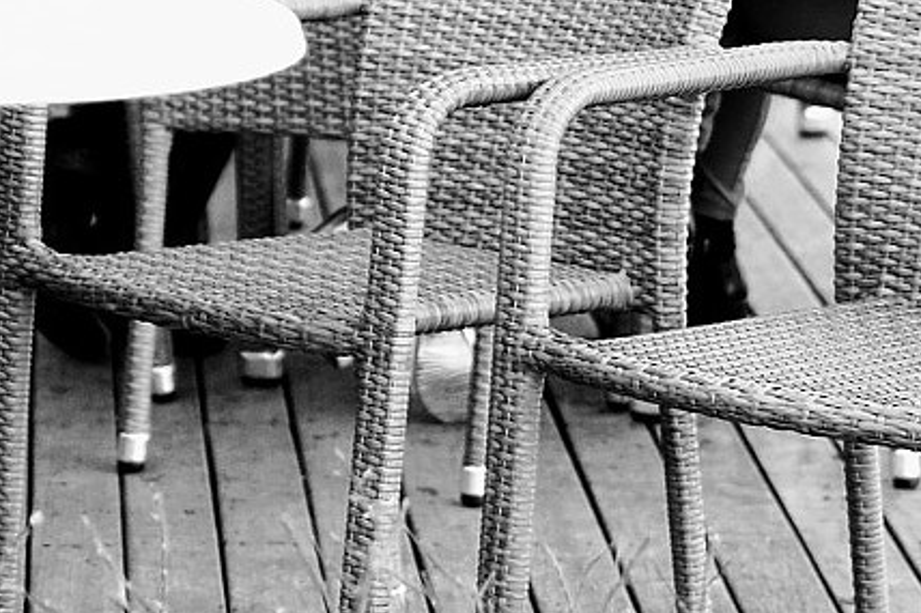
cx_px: 377
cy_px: -185
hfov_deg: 10.4
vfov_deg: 6.9
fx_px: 5063
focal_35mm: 198
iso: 400
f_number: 1.4
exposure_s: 1/1300
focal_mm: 35
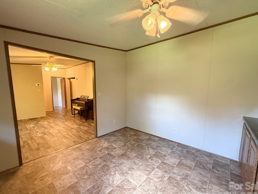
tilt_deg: -6.3
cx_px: 135
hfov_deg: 98.1
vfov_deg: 81.7
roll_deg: +0.0
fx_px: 112
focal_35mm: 15
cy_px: 103
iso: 400
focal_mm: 2.22
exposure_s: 1/60
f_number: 2.2
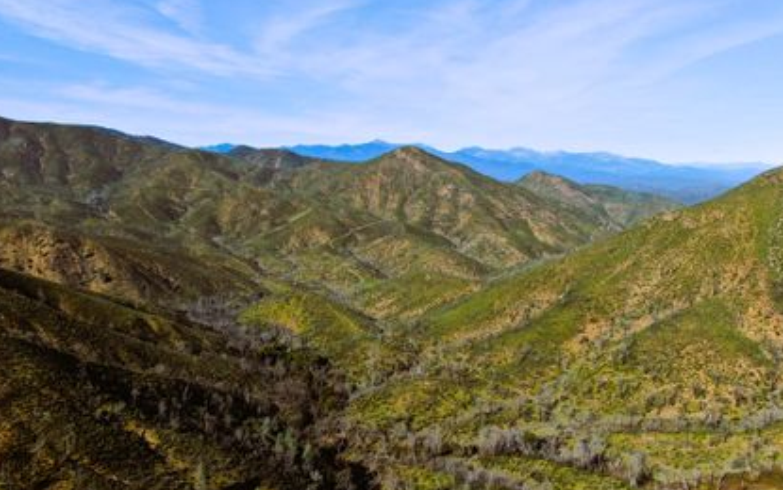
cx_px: 395
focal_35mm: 33
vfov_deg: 38.3
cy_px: 282
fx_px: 705
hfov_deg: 58.1
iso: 100
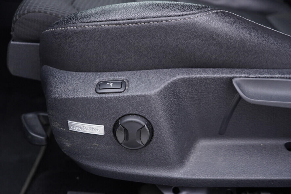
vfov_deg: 36.9
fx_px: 291
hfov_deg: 53.1
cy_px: 97
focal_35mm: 36
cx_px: 146
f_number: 2.8
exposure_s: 1/40
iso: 160
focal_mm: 24
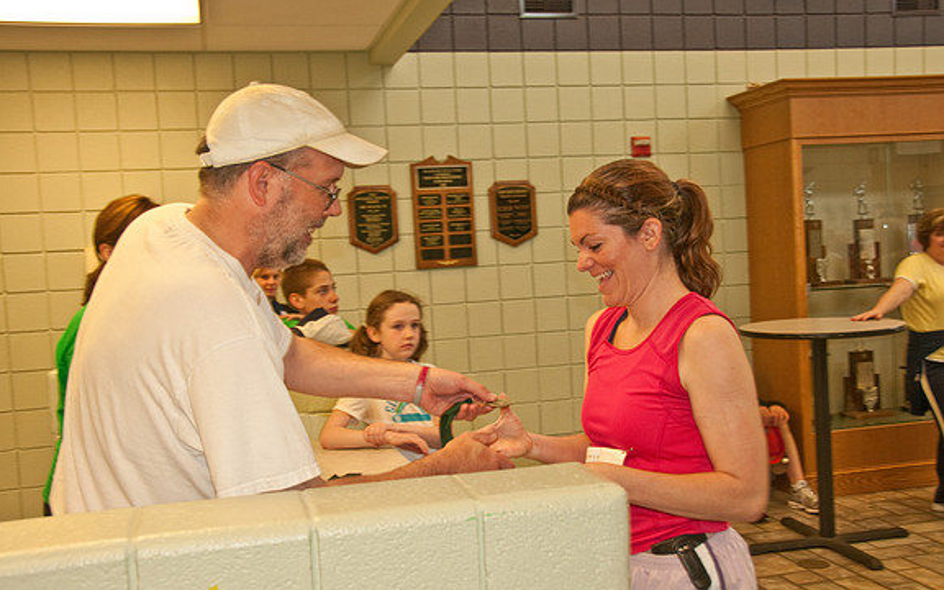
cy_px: 314
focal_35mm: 40
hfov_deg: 49.3
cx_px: 472
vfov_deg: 32.0
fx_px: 1029
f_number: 4
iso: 400
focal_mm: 26
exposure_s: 1/60
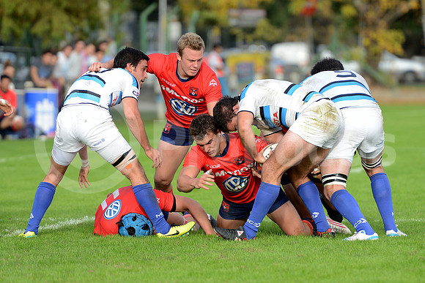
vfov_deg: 4.9
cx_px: 212
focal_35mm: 280
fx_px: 3306
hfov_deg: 7.4
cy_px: 142
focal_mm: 280
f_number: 4
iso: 500
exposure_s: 1/500
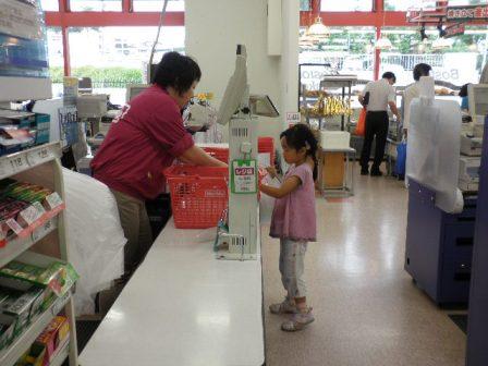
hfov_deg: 51.4
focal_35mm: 36
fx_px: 508
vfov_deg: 39.7
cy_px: 183
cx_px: 244
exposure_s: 1/30
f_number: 3.5
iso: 64
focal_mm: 6.3
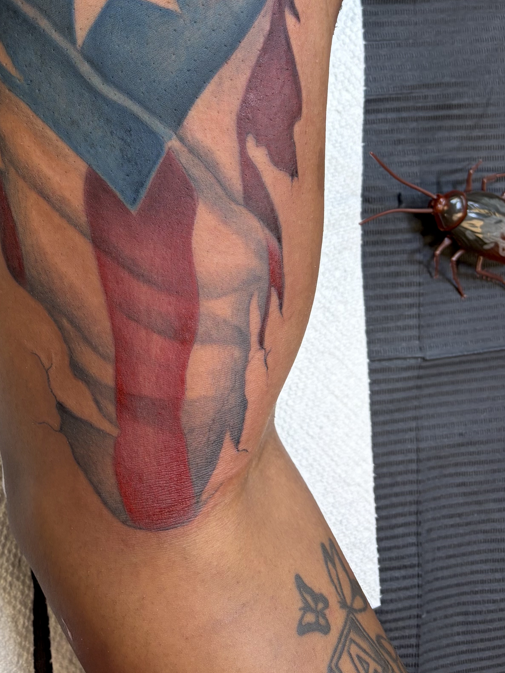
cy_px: 178
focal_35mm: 47
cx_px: 95
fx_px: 914
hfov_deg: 30.1
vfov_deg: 39.5
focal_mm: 5.96
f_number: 1.6
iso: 80
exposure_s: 1/120
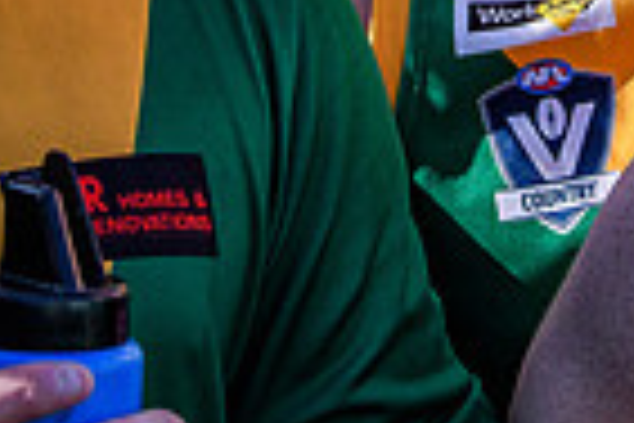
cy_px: -437
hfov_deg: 4.1
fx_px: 8787
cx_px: 583
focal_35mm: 499
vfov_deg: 2.7
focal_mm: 70
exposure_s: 1/5000
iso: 250
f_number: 2.8
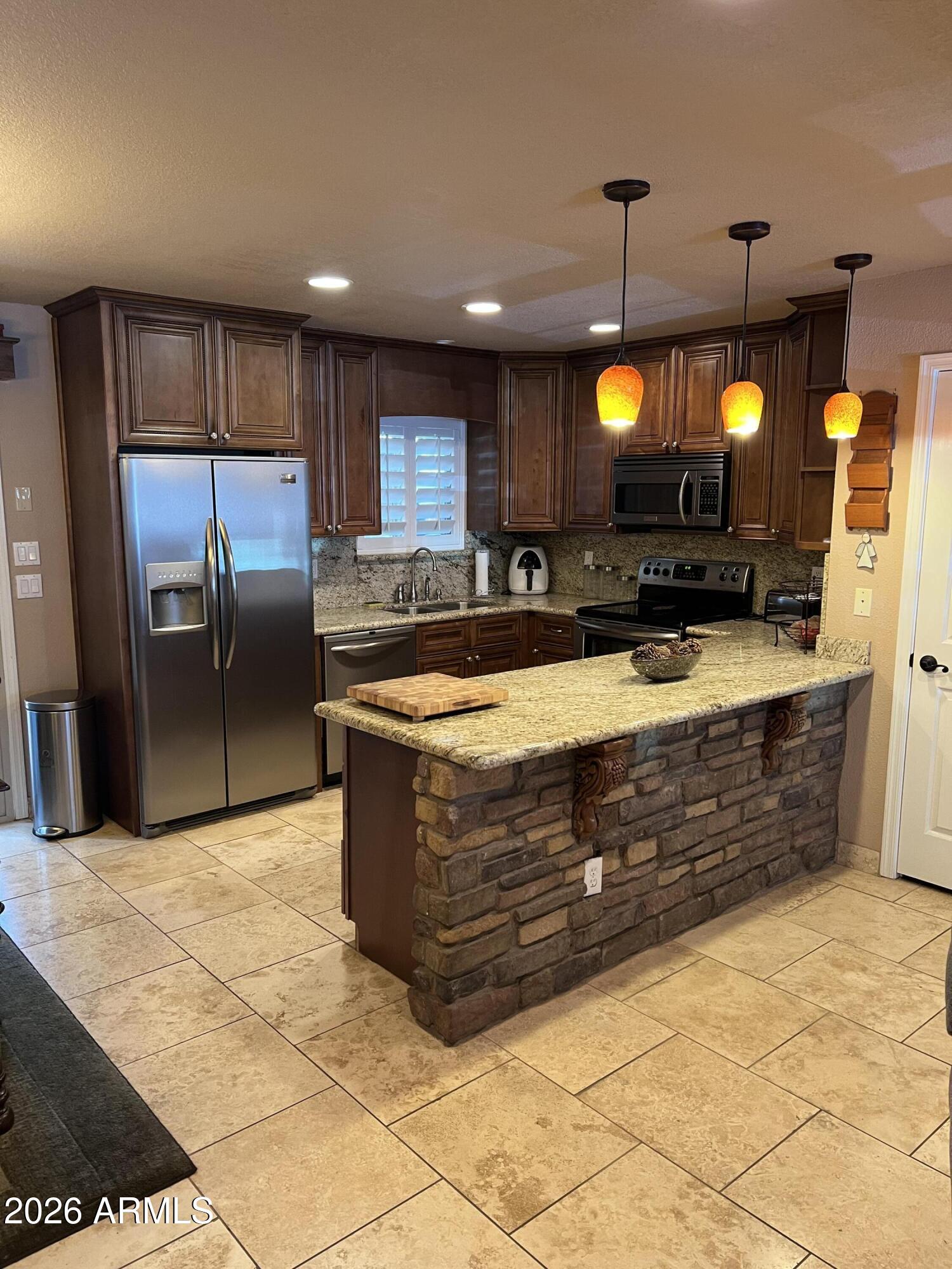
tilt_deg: -11.6
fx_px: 953
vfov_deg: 67.3
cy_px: 634
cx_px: 476
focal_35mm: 26
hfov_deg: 53.1
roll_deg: -2.0
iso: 200
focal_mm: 5.7
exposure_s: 1/60
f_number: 1.5
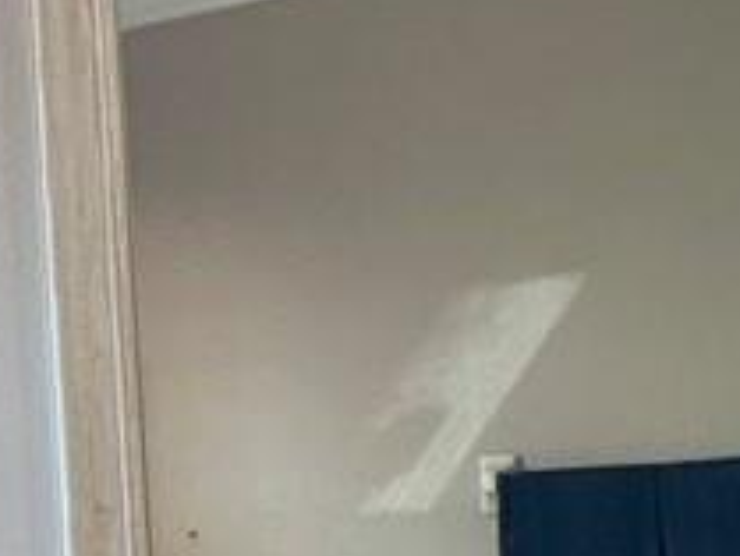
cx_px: -1186
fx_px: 2289
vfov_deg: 13.7
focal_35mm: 107
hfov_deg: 12.7
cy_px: 499
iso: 50
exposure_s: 1/120
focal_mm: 2.22
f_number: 2.2
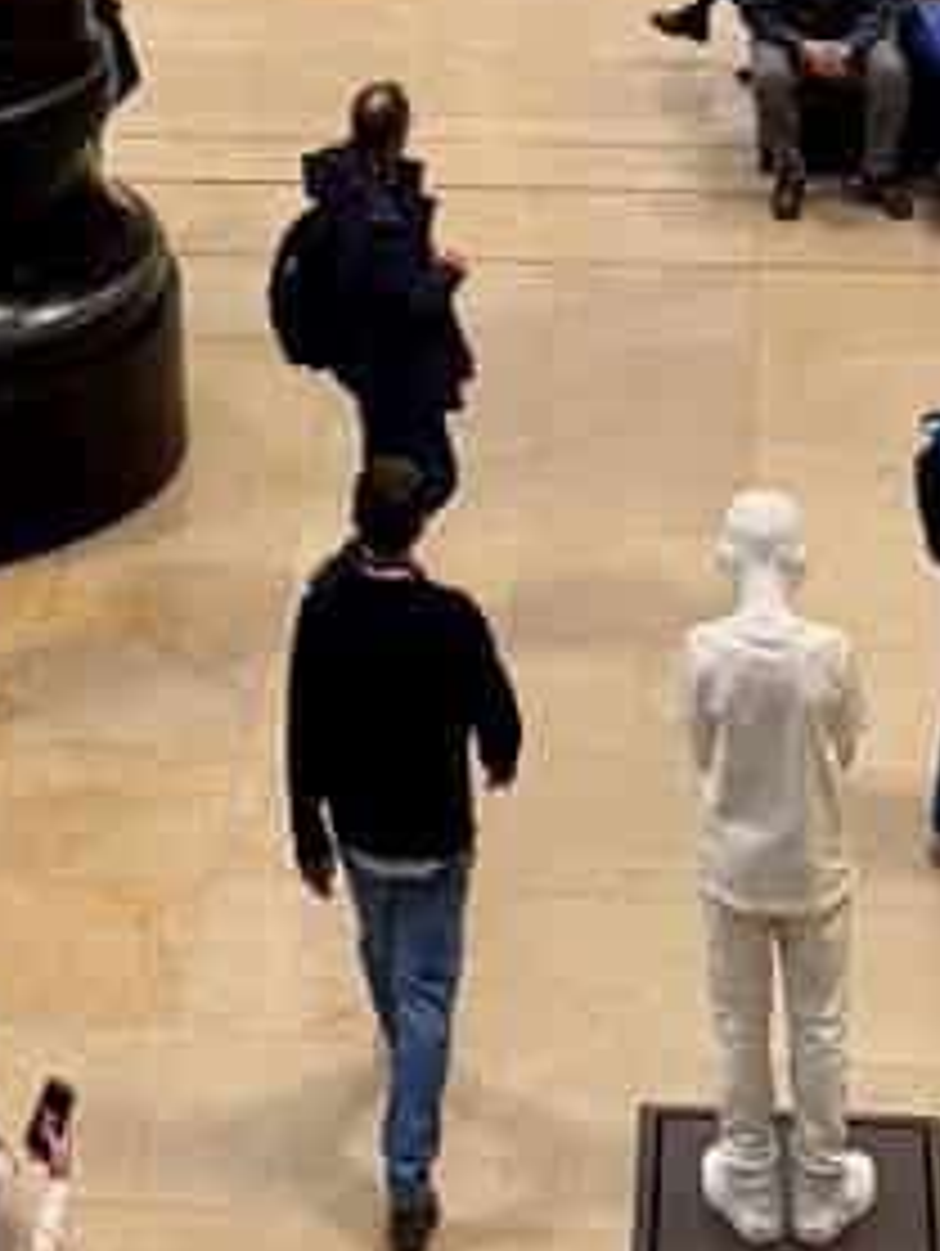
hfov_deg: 12.8
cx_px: 103
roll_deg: +2.3
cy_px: -1244
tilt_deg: -1.7
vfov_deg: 14.3
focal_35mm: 115
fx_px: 4157
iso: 200
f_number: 1.78
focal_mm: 6.76
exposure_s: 1/100
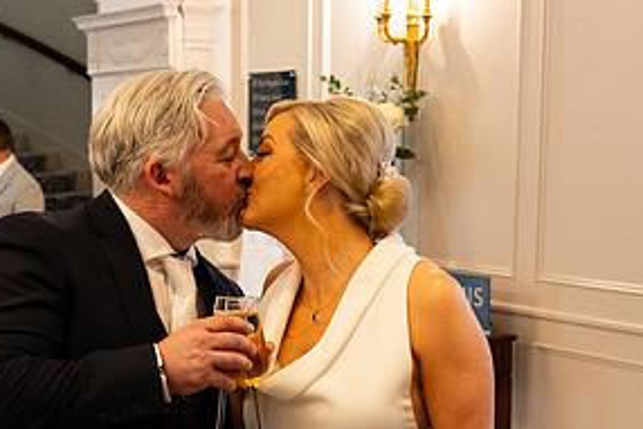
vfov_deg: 18.6
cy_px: 327
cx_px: 227
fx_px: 1304
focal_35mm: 73
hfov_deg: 27.6
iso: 2500
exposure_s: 1/160
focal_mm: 24
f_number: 2.8
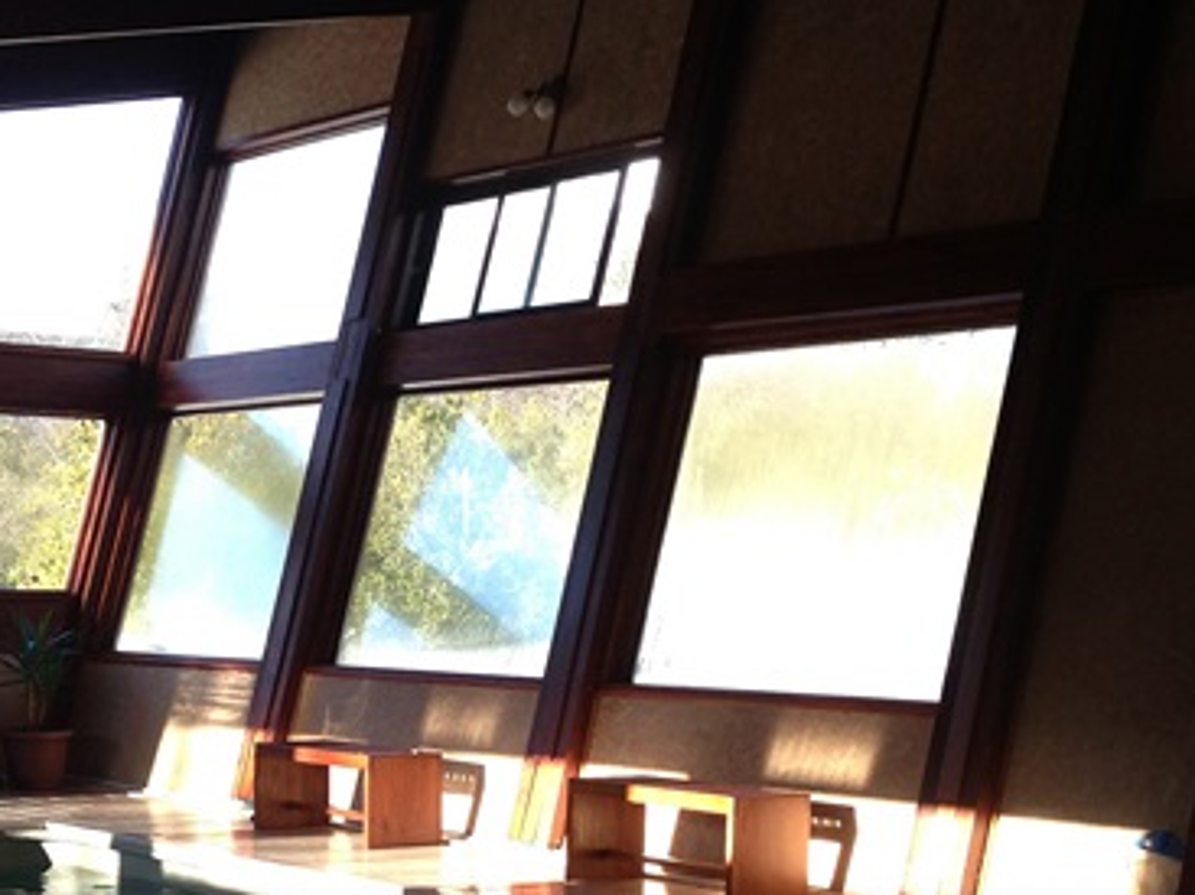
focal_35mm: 72
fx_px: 2485
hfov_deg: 26.8
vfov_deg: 20.2
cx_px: 332
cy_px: 706
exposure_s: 1/151
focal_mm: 4.13
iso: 64
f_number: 2.4
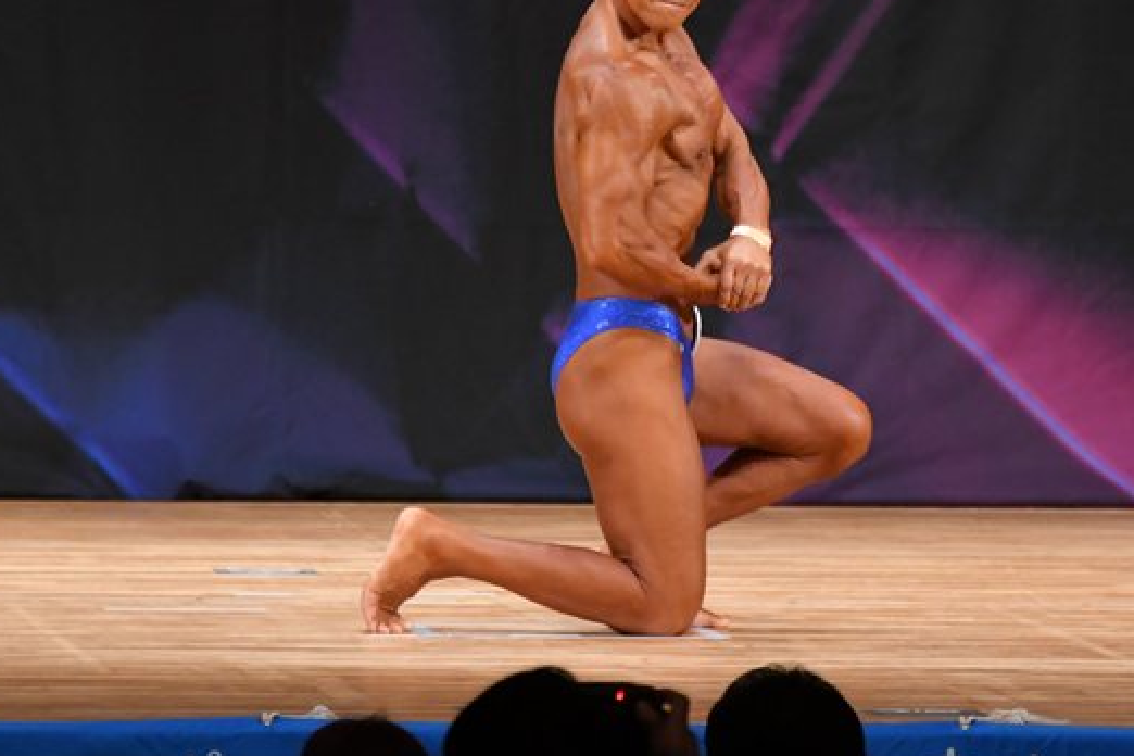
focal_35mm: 445
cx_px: 672
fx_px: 14016
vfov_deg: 3.1
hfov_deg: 4.6
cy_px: 282
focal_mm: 200
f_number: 5.6
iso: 3200
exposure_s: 1/400
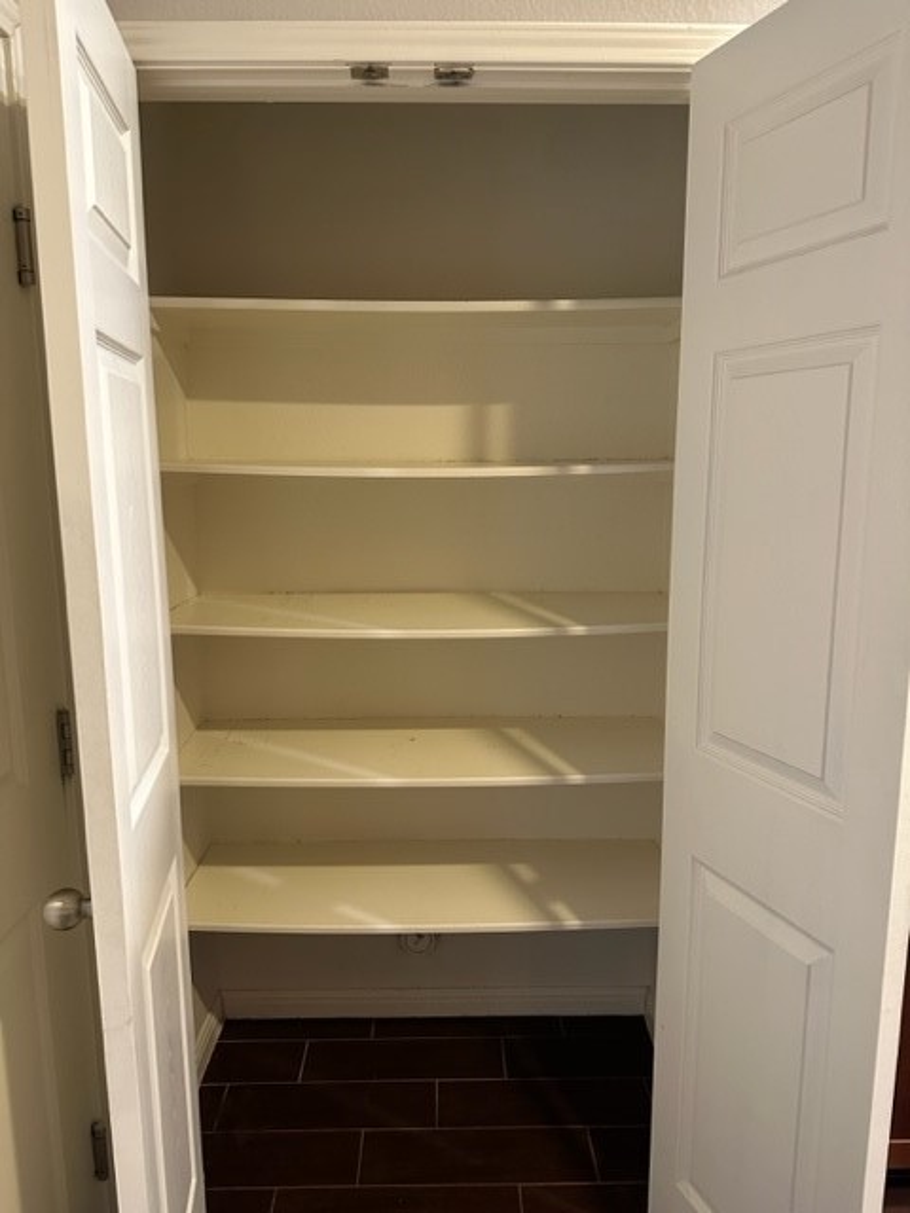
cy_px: 606
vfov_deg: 71.6
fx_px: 841
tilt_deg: -10.3
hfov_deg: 56.8
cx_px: 455
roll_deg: +0.4
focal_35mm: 24
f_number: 1.78
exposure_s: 1/60
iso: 500
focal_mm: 6.86
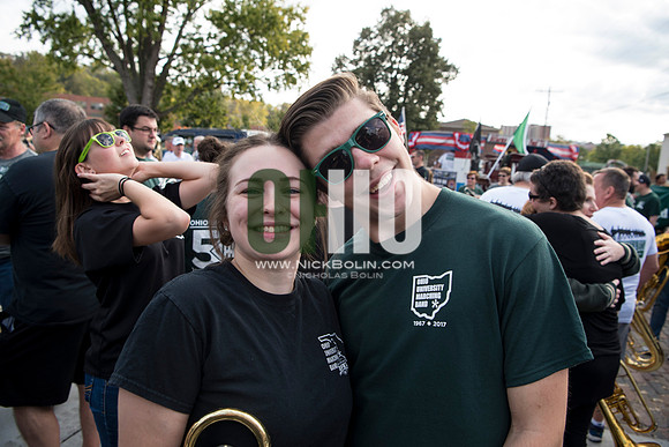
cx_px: 334
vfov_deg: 53.2
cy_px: 224
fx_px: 446
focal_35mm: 24
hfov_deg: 73.7
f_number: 4.5
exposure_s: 1/400
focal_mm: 24
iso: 250
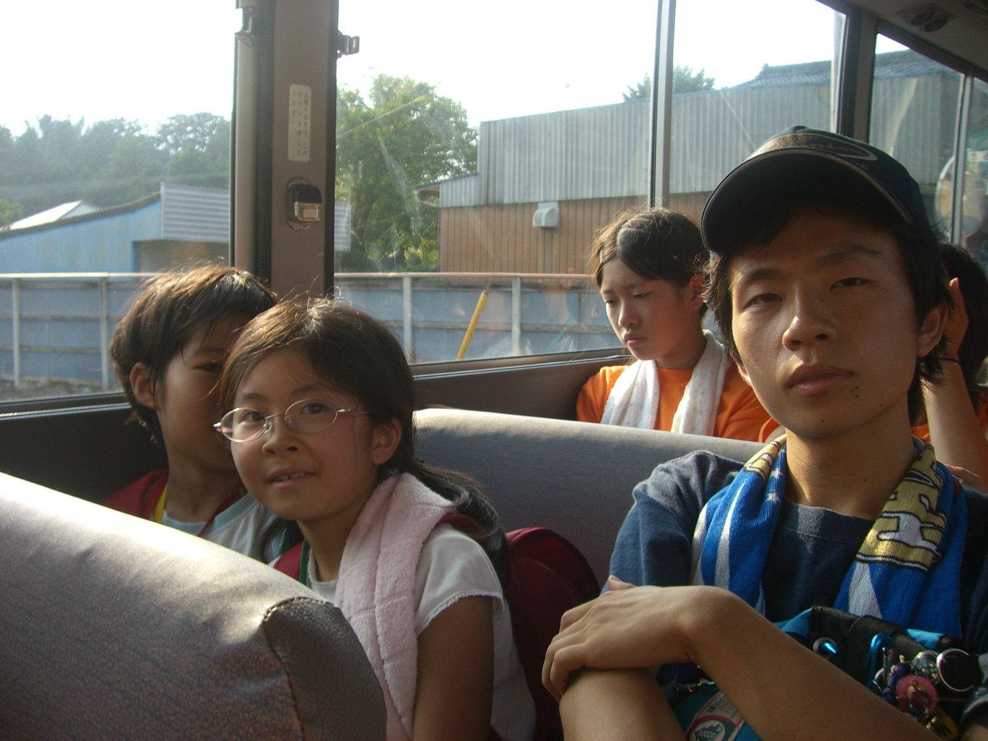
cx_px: 494
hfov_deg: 49.0
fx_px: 1085
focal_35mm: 38
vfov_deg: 37.7
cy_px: 370
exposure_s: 1/320
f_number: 2.7
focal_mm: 6.2
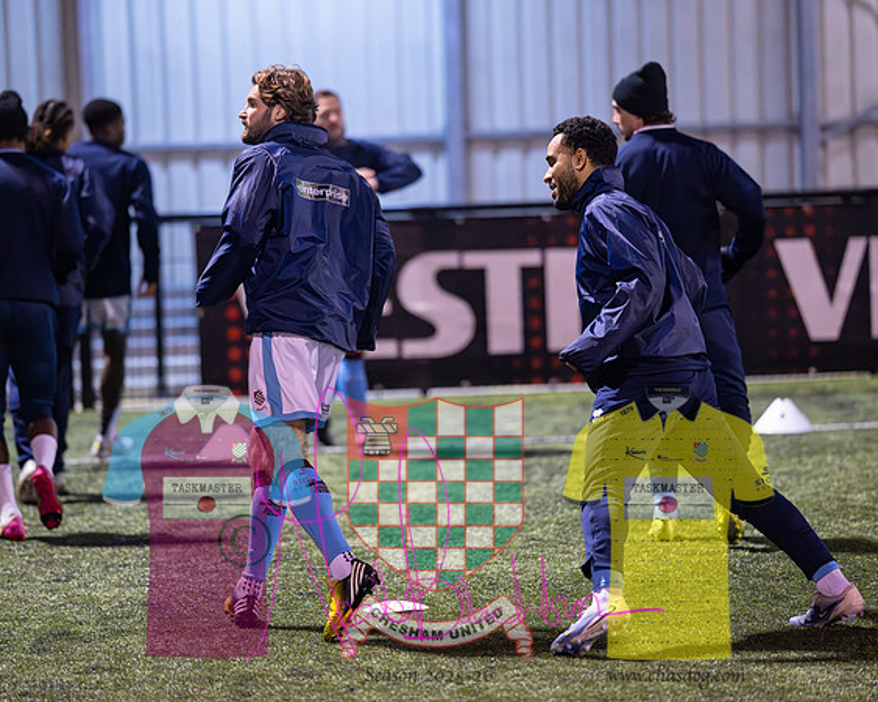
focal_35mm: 152
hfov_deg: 12.7
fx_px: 3950
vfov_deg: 10.2
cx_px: 413
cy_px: 351
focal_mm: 135
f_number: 1.8
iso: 8000
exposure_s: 1/1600
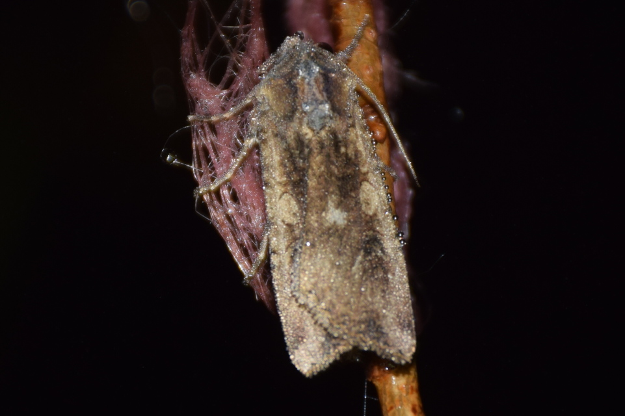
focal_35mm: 210
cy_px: 208
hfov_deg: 9.8
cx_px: 312
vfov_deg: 6.5
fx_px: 3644
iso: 320
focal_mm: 140
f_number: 5.6
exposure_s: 1/60
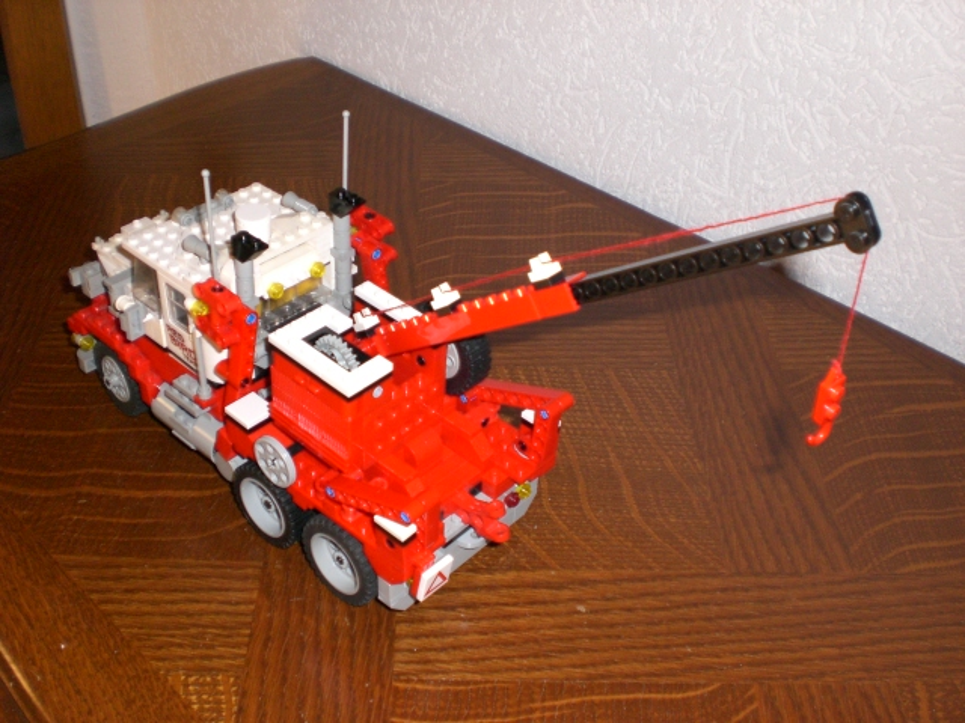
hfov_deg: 49.0
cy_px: 362
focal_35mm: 38
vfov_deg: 37.7
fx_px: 1059
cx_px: 482
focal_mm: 6.3
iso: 200
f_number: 3.1
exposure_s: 1/60
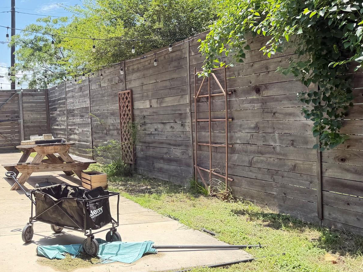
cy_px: 134
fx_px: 430
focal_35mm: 41
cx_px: 56
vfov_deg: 35.1
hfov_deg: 43.0
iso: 80
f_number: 1.78
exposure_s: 1/671
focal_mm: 6.76
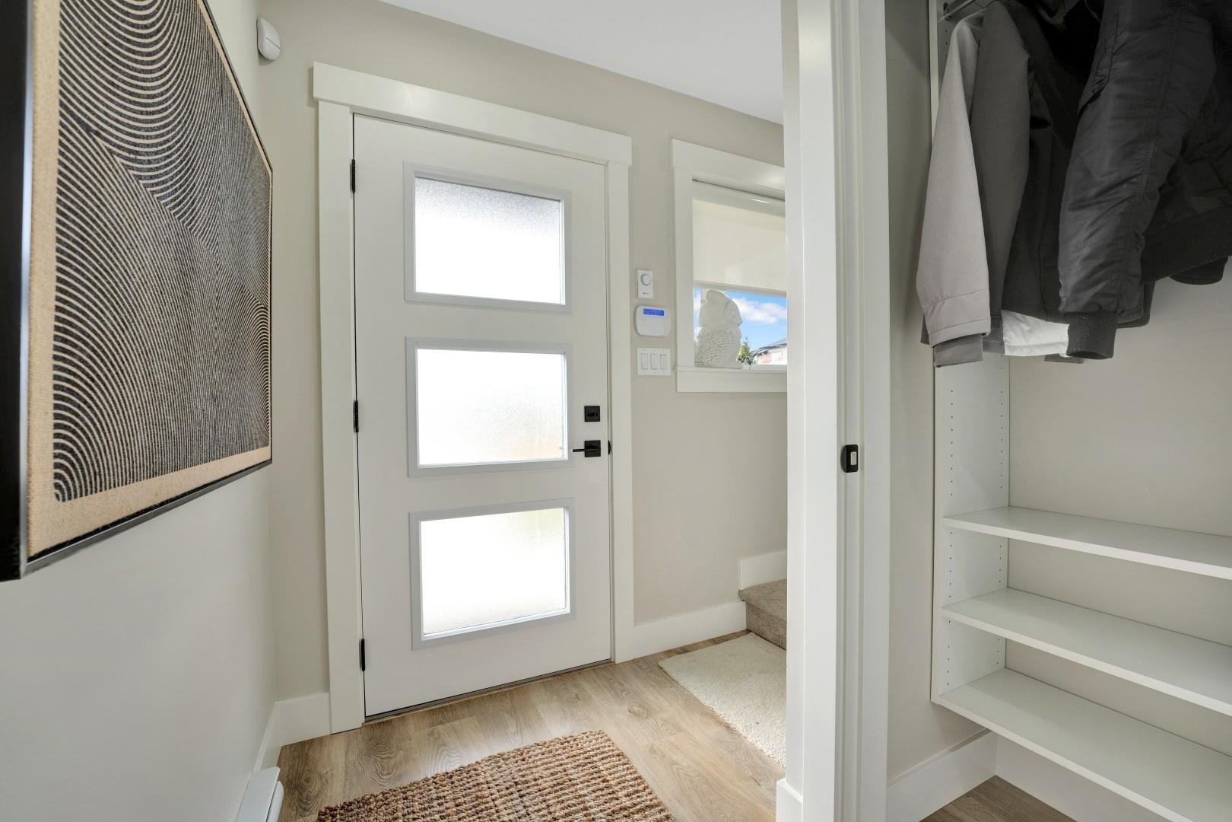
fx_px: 500
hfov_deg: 101.9
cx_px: 616
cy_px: 411
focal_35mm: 15
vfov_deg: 78.8
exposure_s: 1/50
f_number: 8
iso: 400
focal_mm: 14.6
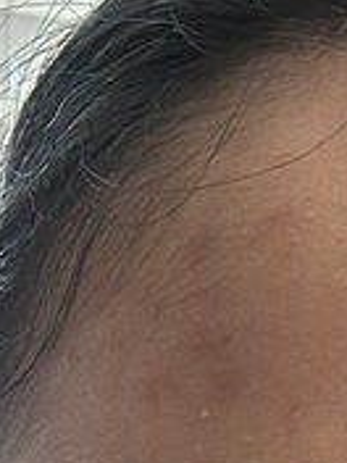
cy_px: 1205
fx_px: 2098
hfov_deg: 9.3
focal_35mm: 157
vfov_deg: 10.4
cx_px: 481
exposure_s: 1/96
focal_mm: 2.69
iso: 80
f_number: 1.9
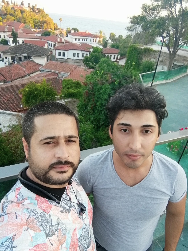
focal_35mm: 26
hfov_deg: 53.1
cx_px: 94
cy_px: 126
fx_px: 188
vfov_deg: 67.3
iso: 64
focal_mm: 2.7
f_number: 2
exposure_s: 1/100
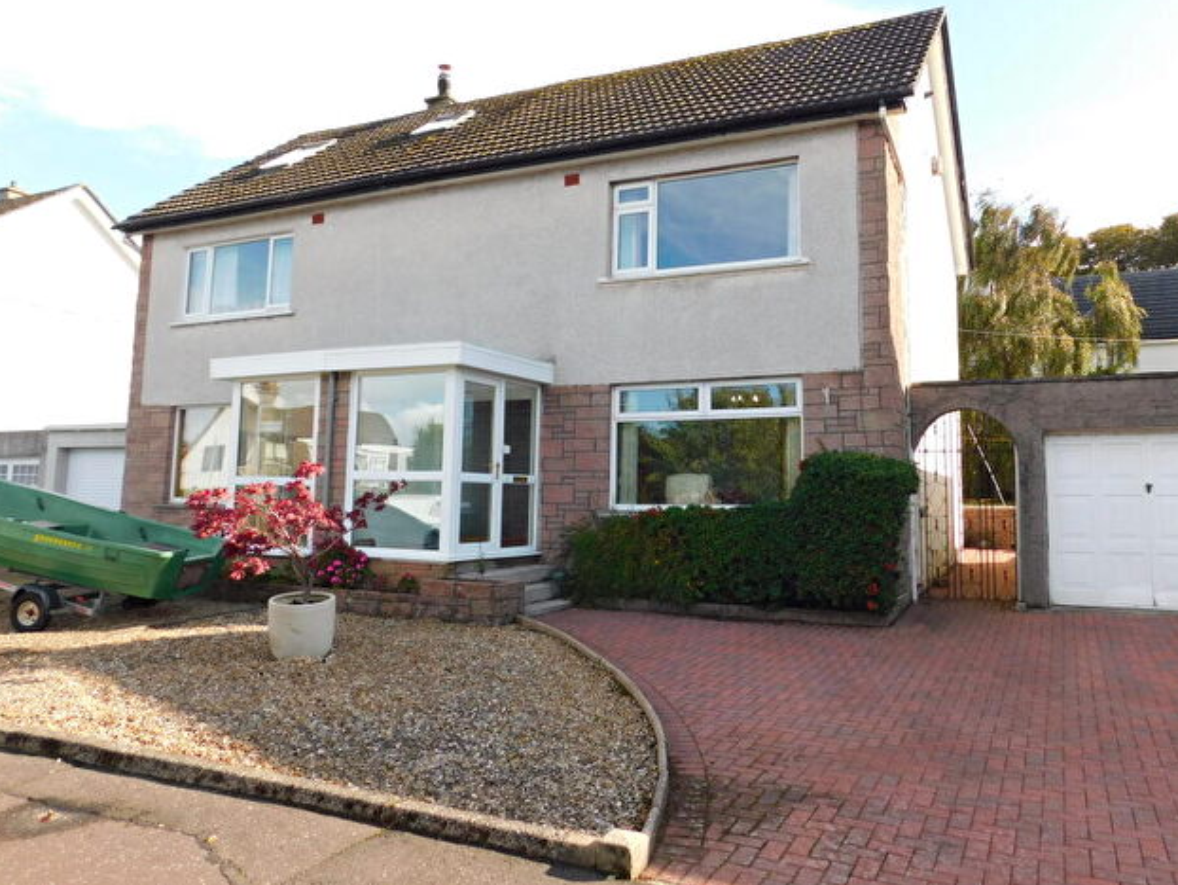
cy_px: 395
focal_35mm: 27
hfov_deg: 65.1
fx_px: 919
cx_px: 651
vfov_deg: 51.3
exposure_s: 1/500
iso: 125
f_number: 3
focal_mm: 4.1
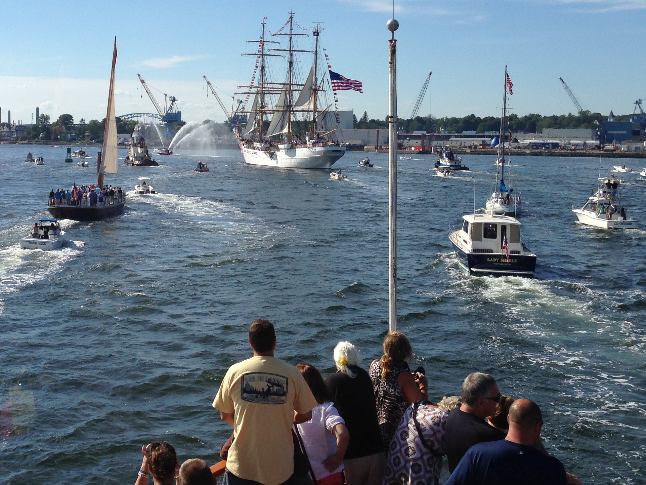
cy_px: 112
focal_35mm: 56
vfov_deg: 25.7
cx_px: 238
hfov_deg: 34.2
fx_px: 1045
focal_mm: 4.13
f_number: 2.4
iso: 50
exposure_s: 1/2088
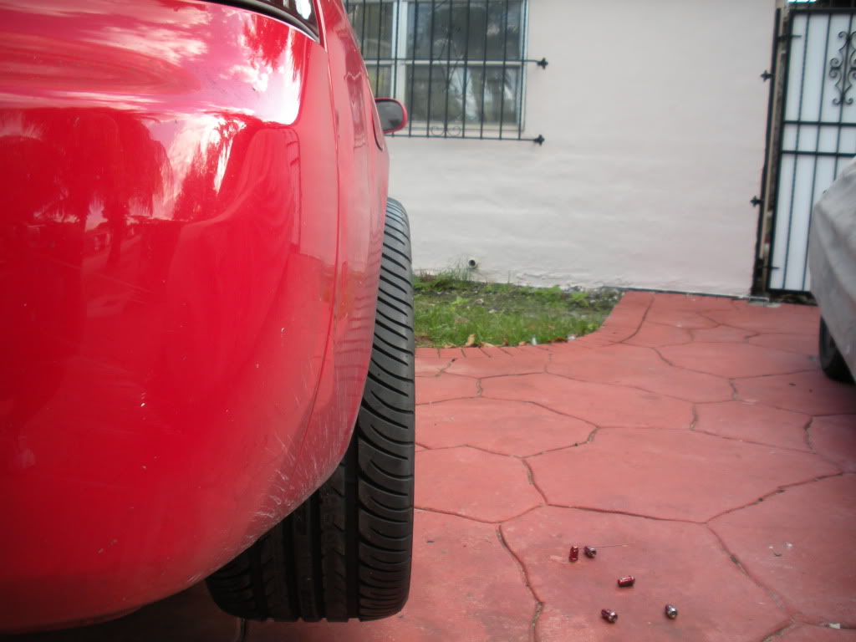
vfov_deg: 40.7
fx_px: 865
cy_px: 321
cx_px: 428
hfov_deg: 52.6
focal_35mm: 35
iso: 64
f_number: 3.5
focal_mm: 6.3
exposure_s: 1/82
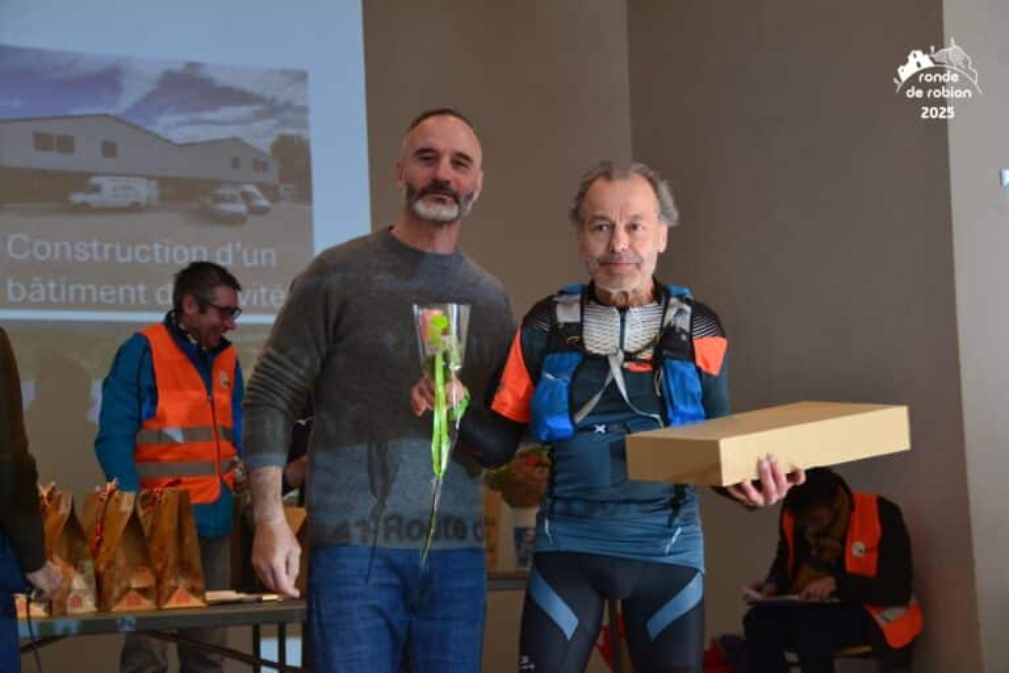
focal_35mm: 75
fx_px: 2102
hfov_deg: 27.0
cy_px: 336
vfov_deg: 18.2
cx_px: 504
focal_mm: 50
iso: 800
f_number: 4.8
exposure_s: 1/60
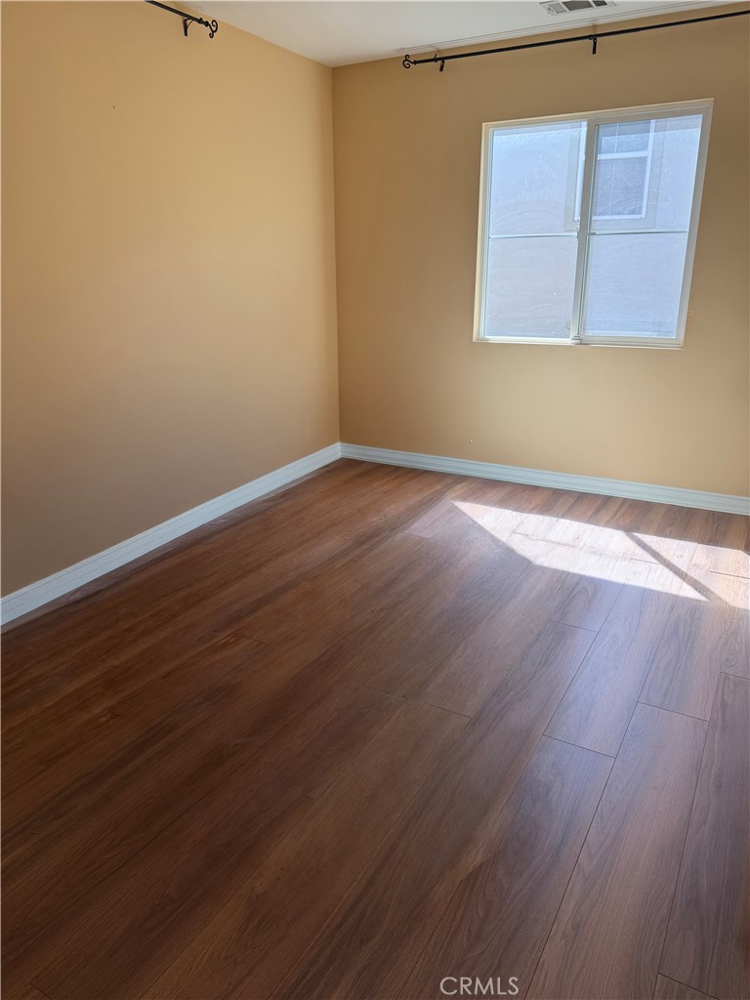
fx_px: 693
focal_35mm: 24
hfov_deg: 56.8
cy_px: 500
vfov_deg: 71.6
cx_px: 375
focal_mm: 6.76
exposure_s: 1/227
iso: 80
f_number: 1.78
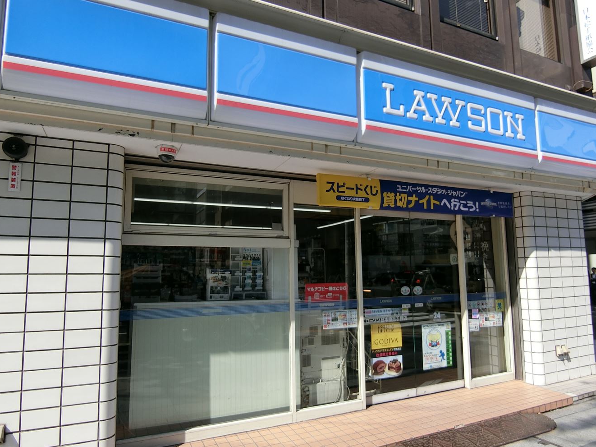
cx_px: 297
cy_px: 235
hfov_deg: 73.9
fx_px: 396
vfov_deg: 58.8
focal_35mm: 23
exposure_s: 1/200
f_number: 6.9
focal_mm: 4.06
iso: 80
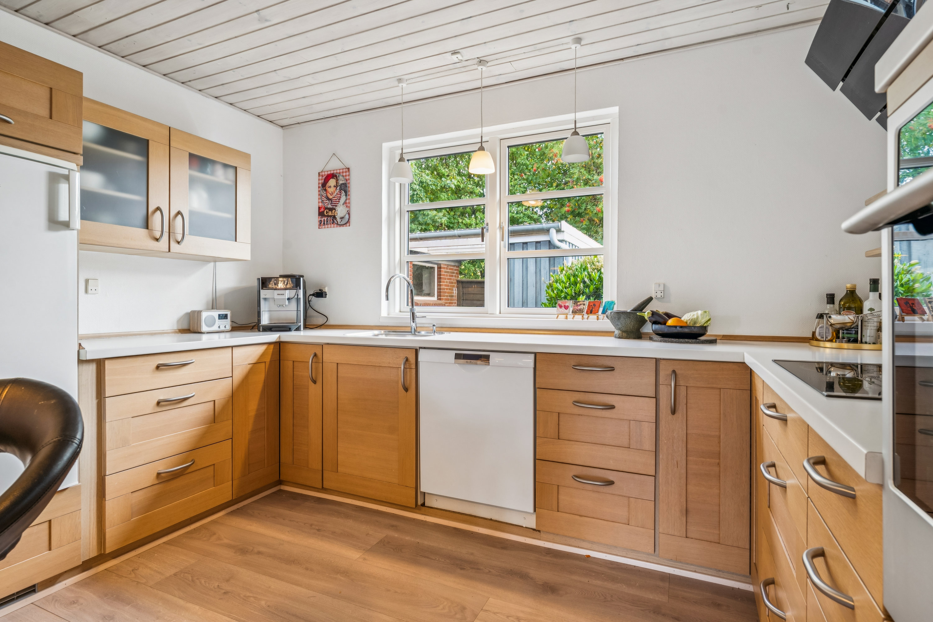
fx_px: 479
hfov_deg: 88.4
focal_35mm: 18
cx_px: 466
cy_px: 311
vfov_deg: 65.9
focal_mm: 18.5
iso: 200
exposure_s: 1/6
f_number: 8
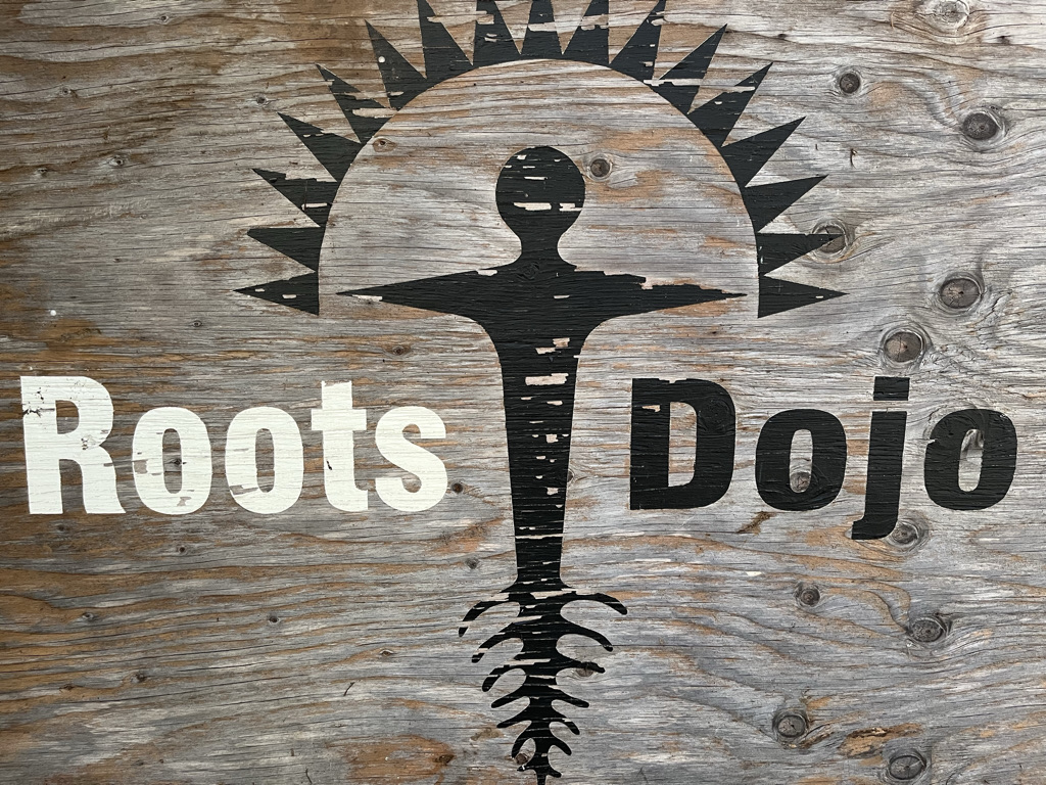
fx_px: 786
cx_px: 523
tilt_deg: -16.0
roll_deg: -3.4
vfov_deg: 53.1
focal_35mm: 26
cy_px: 392
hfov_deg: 67.3
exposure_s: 1/60
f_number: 1.6
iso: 200
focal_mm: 5.1
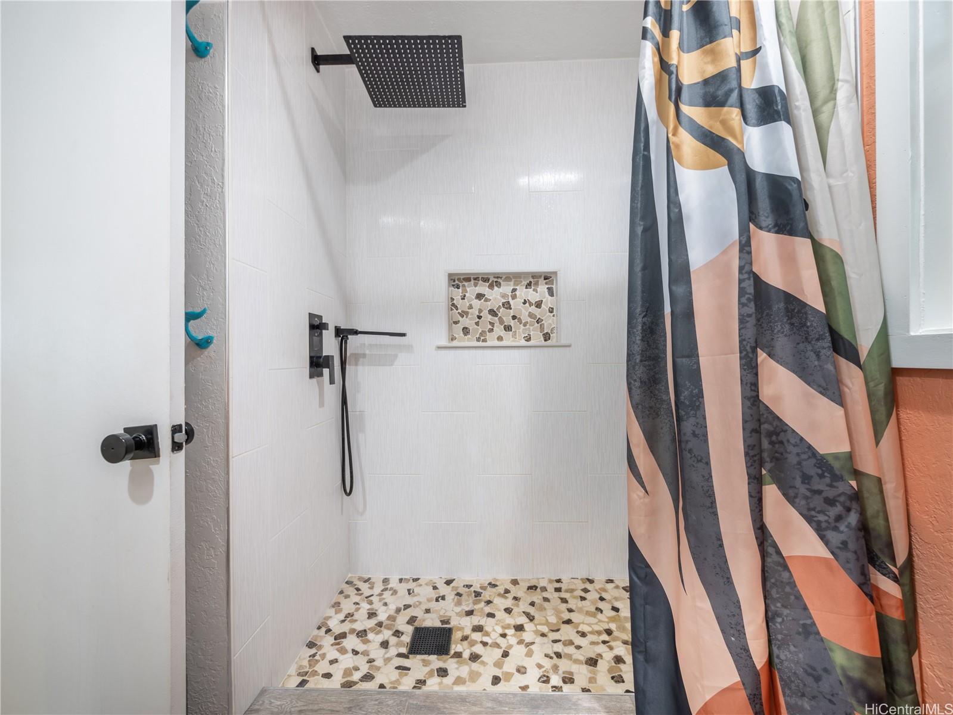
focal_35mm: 14
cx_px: 476
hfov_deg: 102.1
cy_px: 358
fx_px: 386
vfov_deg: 85.7
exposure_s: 1/100
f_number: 4
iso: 200
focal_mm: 7
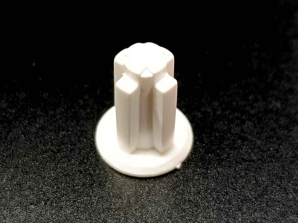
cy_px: 112
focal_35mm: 23
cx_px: 149
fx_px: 198
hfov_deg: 73.9
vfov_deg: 58.9
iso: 1000
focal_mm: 6.14
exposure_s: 1/50
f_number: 1.6
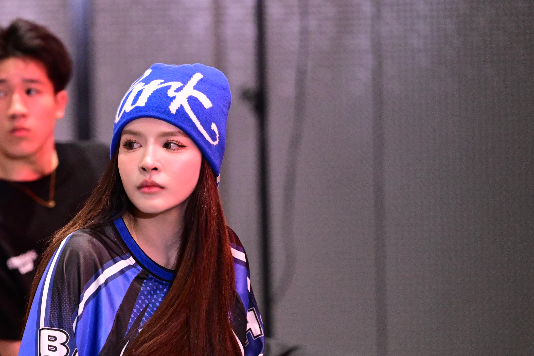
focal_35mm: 305
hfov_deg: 6.7
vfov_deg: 4.5
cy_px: 318
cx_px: 123
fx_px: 4524
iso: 6400
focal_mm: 160
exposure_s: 1/400
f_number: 2.8
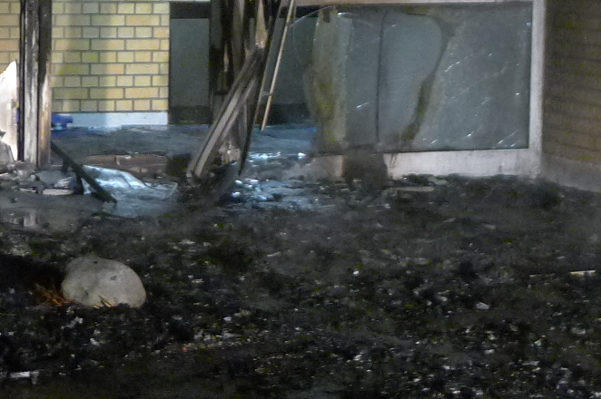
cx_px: 232
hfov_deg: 15.4
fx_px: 2218
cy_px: 151
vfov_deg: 10.3
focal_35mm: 133
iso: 800
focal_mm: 9.2
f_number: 2.5
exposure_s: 1/15
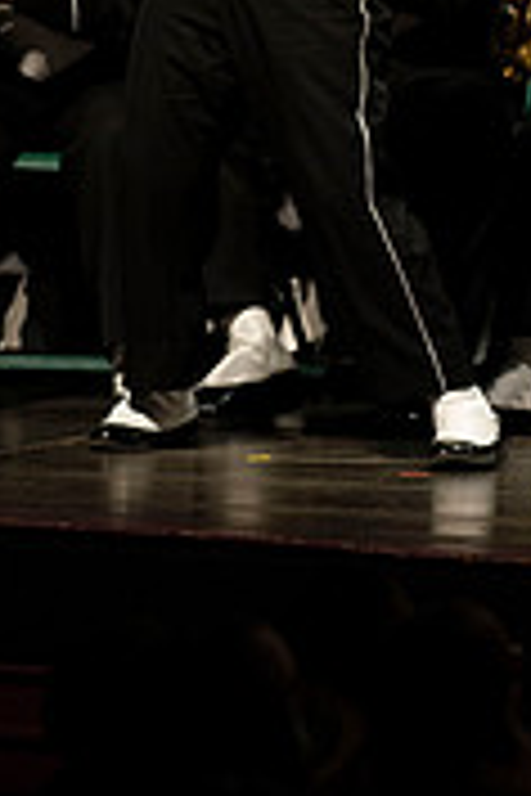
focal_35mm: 761
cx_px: 367
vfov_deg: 2.7
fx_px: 16836
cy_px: -198
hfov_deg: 1.8
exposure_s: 1/500
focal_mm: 300
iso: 3200
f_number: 2.8
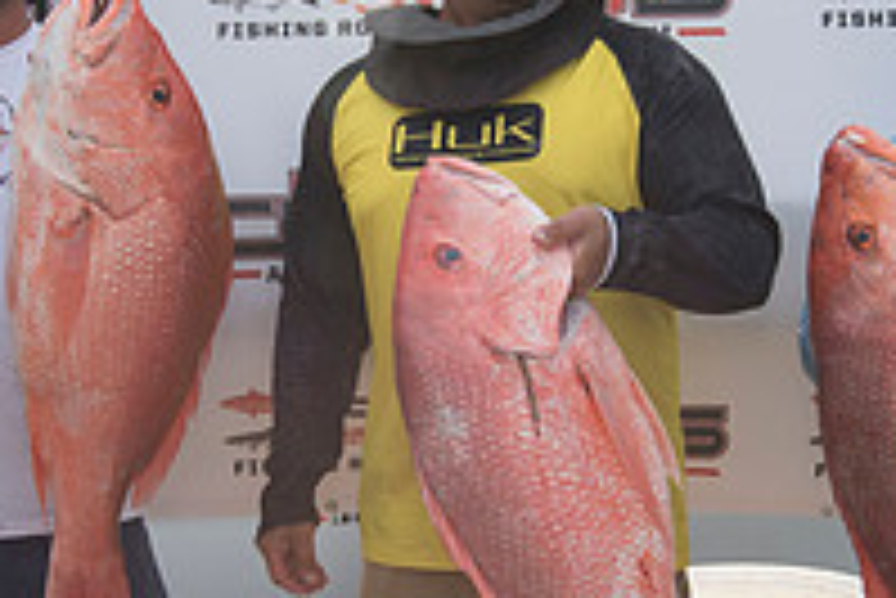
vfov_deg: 18.7
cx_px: 351
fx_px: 1818
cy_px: 317
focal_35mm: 73
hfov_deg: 27.6
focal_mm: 25
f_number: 9
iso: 250
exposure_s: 1/320
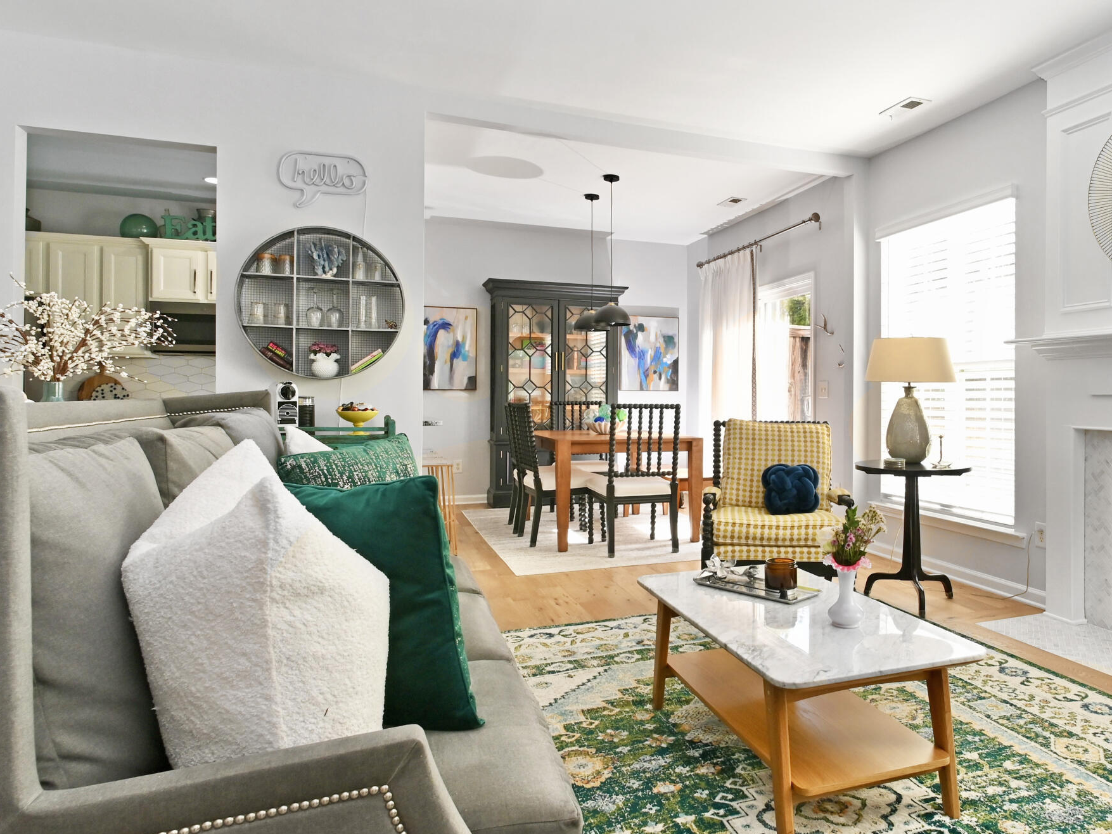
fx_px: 739
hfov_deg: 72.3
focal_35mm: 23
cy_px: 445
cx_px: 714
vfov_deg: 58.8
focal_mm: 14
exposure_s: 1/50
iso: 640
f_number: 10
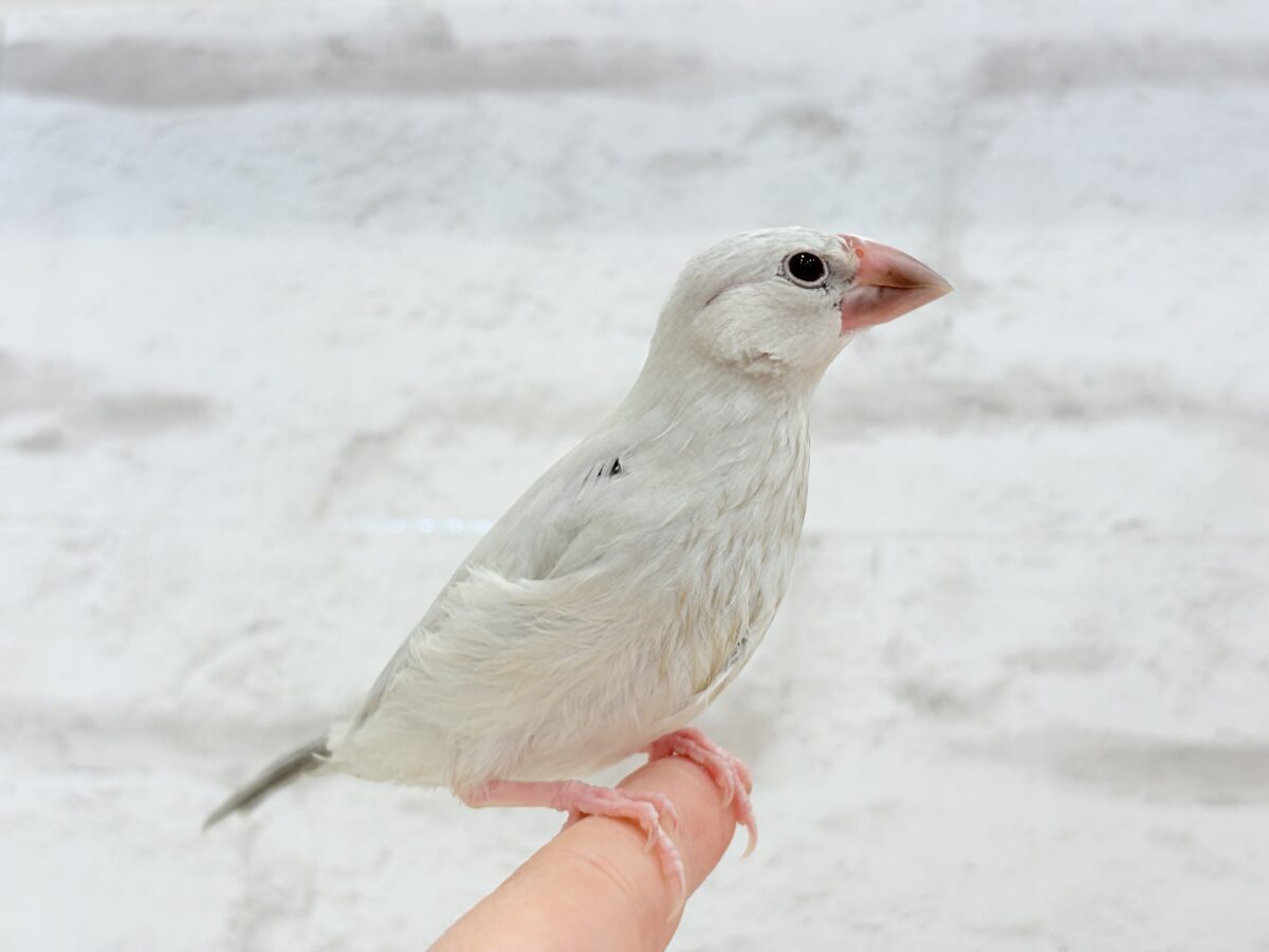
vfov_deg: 28.0
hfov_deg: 36.8
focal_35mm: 52
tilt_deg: +9.0
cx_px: 634
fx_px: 1906
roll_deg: -0.3
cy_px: 476
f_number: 1.6
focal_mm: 5.96
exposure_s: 1/50
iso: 25
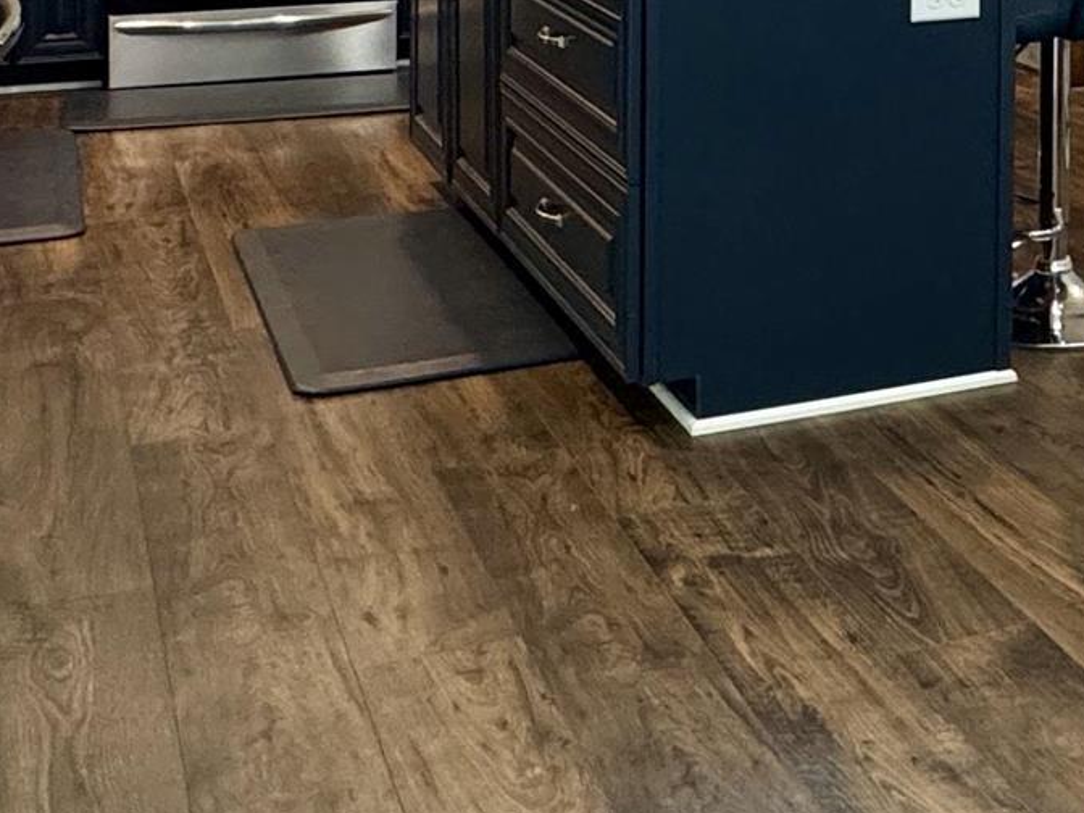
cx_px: 1107
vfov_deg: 20.9
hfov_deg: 28.3
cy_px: -236
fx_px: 2004
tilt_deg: -2.3
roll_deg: -1.4
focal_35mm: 64
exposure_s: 1/60
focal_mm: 2.22
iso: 320
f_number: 2.2
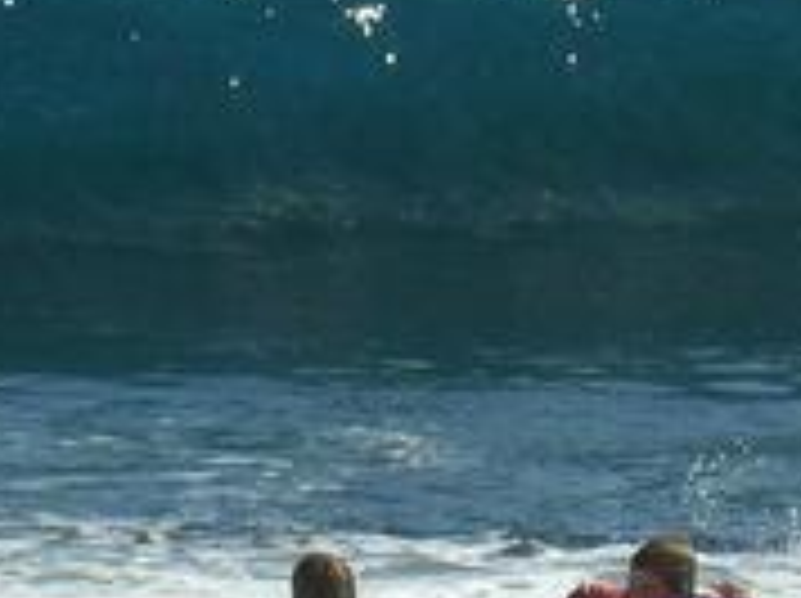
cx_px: 124
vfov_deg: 4.2
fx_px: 8203
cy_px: 283
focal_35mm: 355
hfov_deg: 5.6
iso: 50
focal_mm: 17.4
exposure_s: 1/496
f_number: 4.9
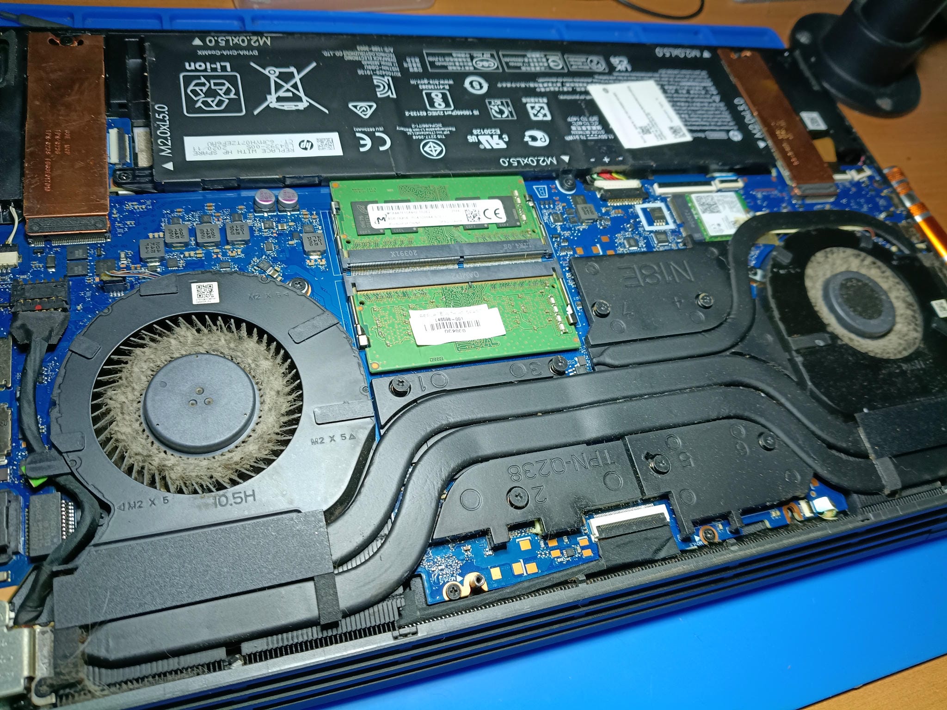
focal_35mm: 26
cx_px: 474
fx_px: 711
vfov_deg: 53.1
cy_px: 355
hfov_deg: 67.3
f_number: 1.8
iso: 351
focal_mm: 4.81
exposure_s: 1/50
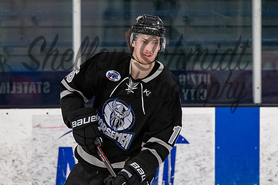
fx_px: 4101
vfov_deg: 2.6
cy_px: 39
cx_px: 128
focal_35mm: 531
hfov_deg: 3.9
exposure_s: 1/800
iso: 2000
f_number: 3.2
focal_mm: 200
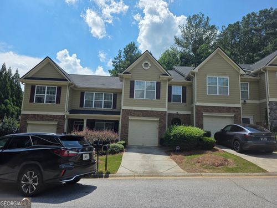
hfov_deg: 73.9
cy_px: 104
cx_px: 138
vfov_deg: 58.9
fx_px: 184
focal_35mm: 23
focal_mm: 6.3
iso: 64
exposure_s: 1/7944
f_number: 1.7
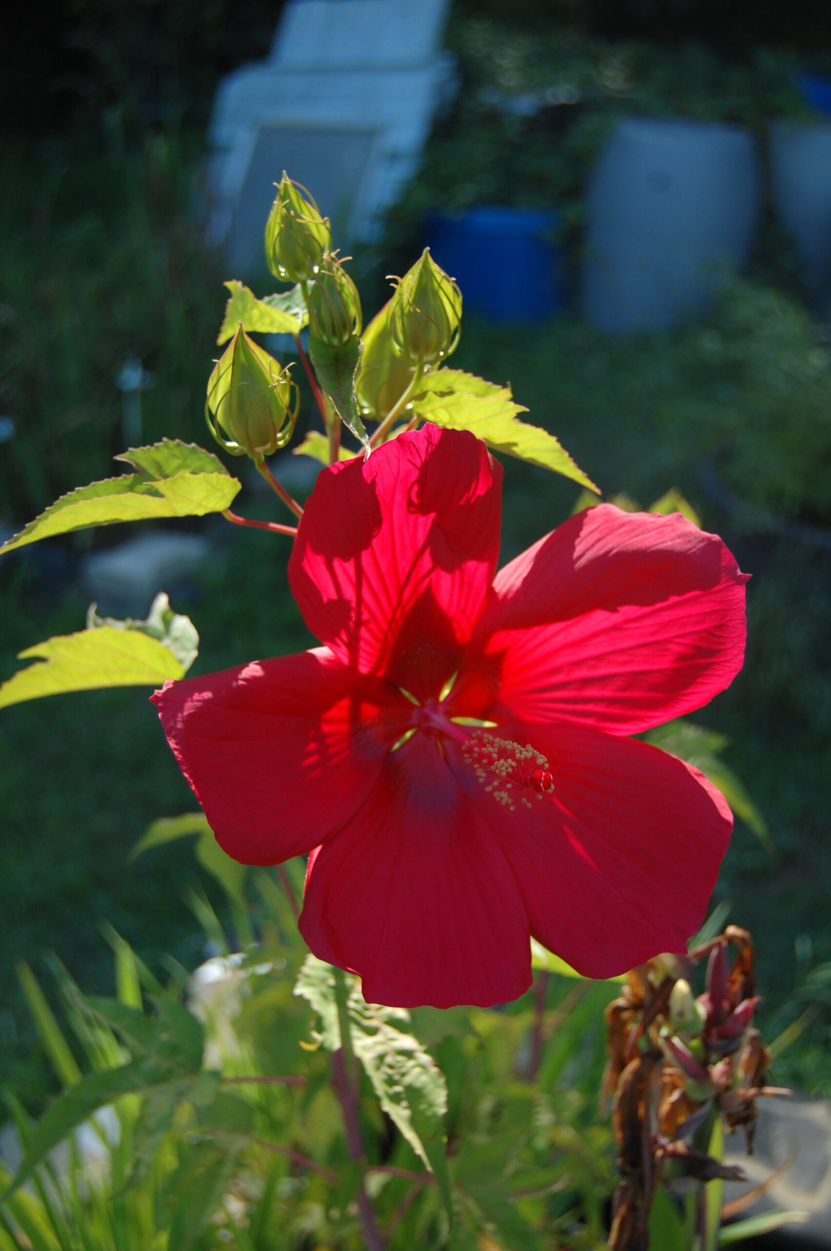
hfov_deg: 26.4
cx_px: 416
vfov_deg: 38.9
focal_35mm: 51
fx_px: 1769
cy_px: 626
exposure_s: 1/500
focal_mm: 34
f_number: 4.5
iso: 320
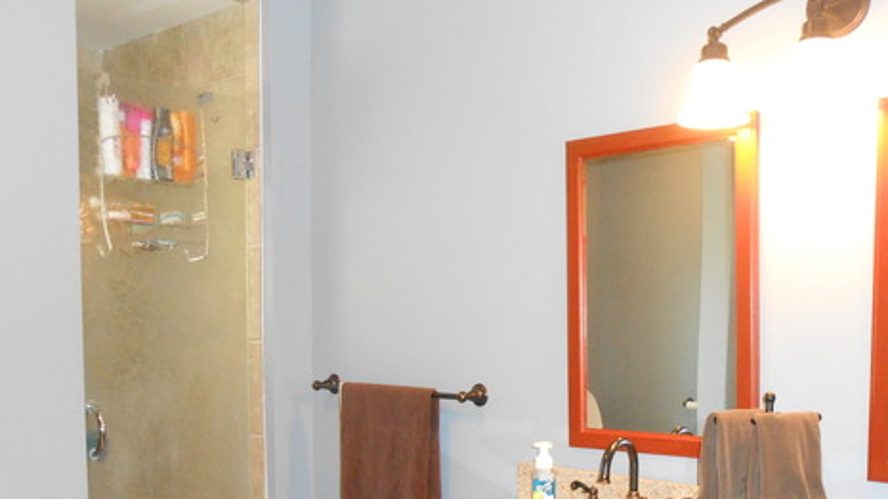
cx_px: 502
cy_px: 384
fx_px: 918
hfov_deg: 51.5
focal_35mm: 39
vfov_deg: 29.8
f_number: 3.5
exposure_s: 1/25
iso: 500
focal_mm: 4.6
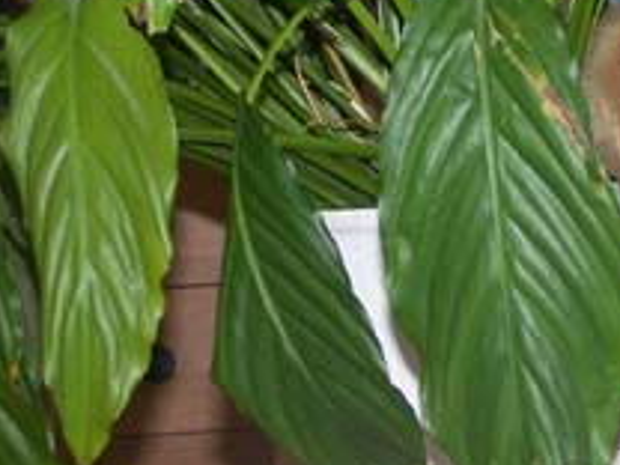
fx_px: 3313
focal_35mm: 185
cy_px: 149
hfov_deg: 10.5
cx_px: 796
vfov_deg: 8.0
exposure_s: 1/80
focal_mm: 10.7
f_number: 3.2
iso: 160
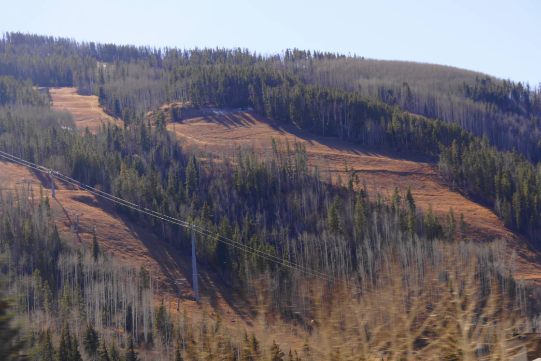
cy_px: 180
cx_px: 270
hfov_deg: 19.5
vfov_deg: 13.0
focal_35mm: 105
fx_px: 1577
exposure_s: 1/125
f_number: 5
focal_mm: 70
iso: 100
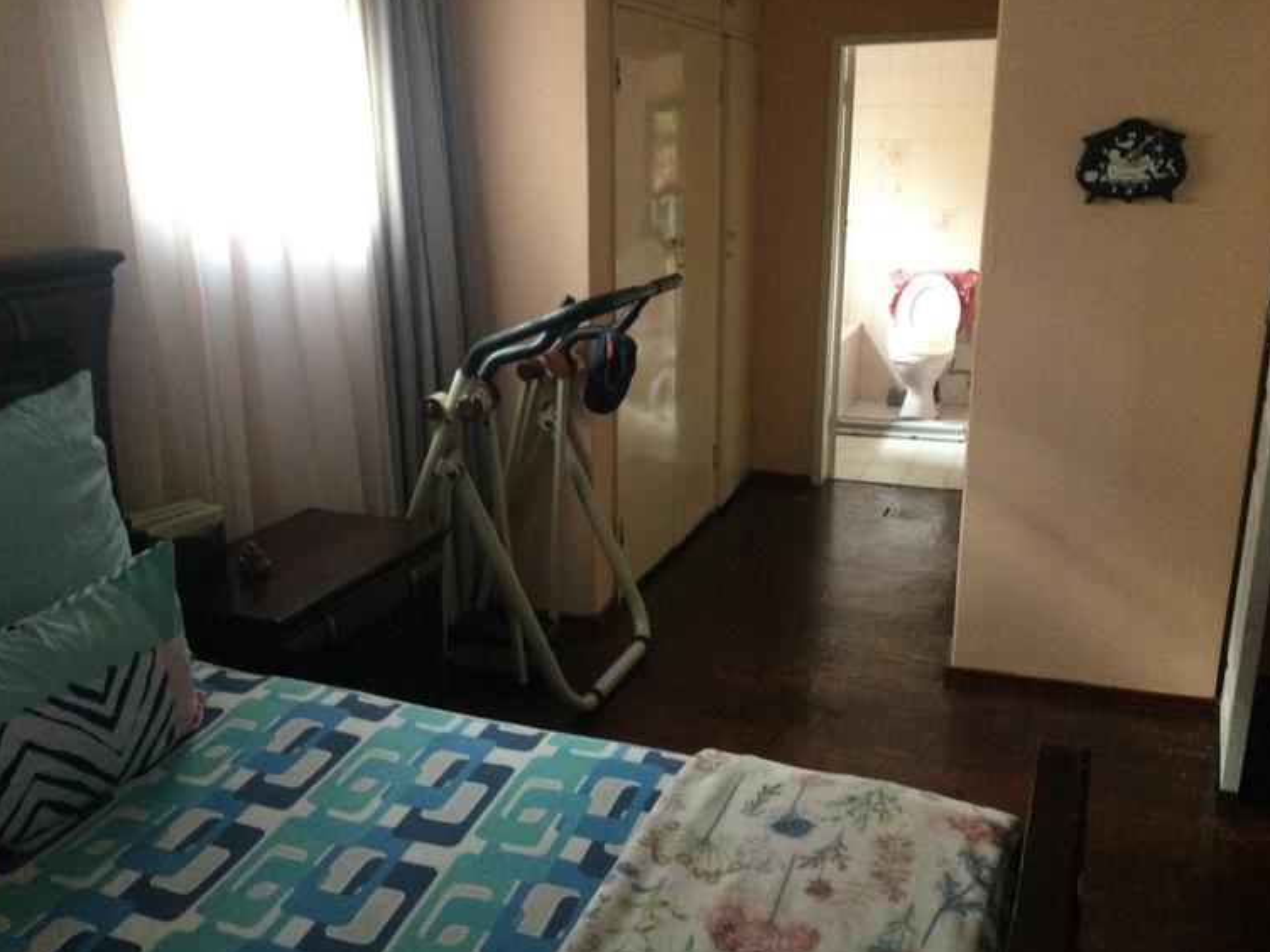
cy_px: 496
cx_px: 605
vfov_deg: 42.9
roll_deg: +0.1
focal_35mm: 33
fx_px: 1211
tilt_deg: -16.8
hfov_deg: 55.3
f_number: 2.4
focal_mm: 3.3
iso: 200
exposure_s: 1/33
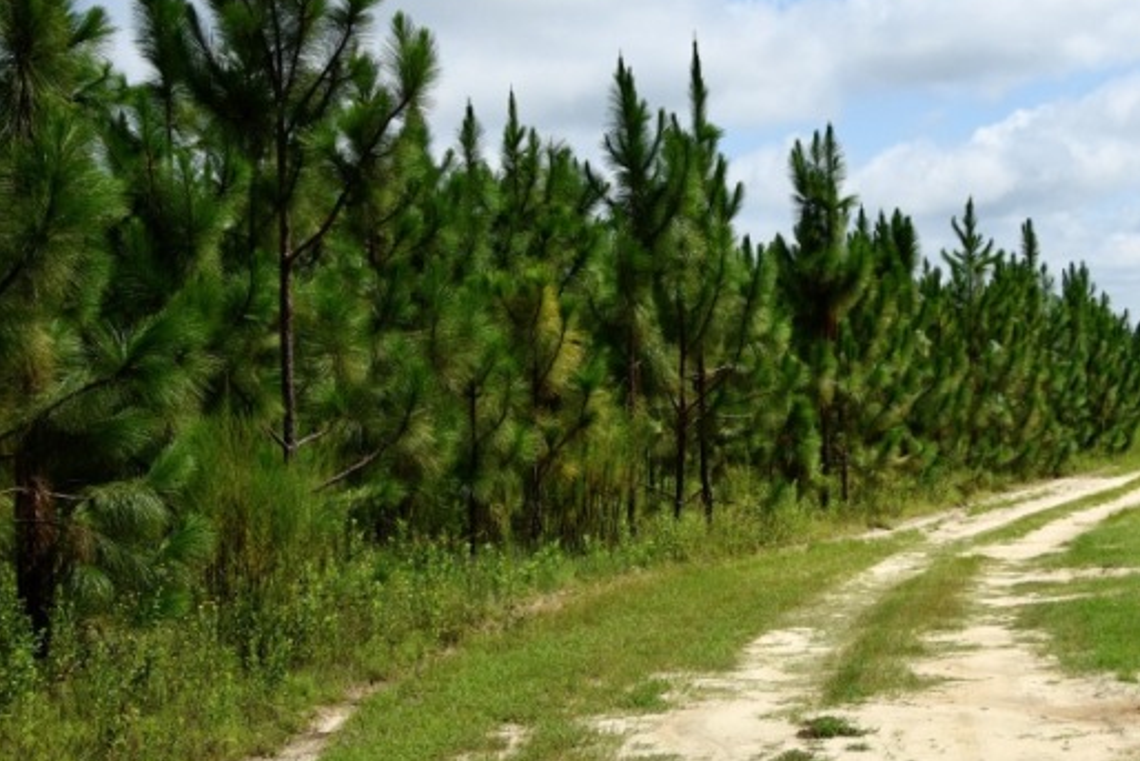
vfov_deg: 20.6
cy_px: 362
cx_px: 925
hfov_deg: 29.7
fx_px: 2090
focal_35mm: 66
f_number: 6.3
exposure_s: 1/5000
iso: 800
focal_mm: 26
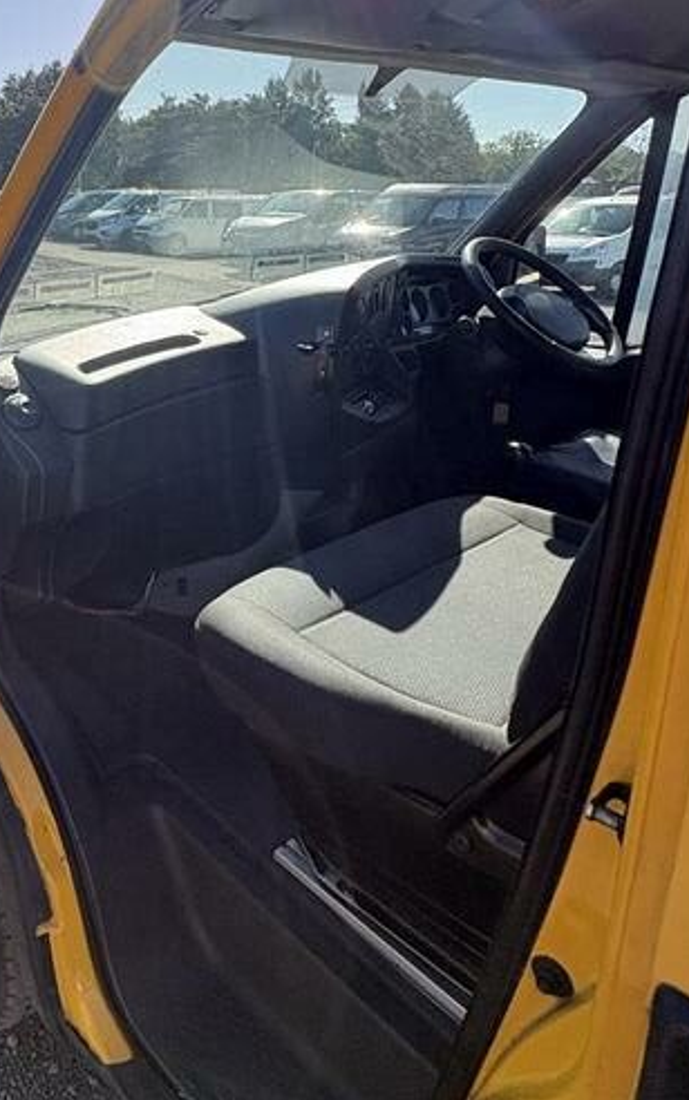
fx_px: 810
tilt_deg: -9.3
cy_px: 389
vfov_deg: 66.9
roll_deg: -0.5
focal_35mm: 27
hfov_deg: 41.5
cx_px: 38
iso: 40
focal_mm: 2.22
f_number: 2.2
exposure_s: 1/541
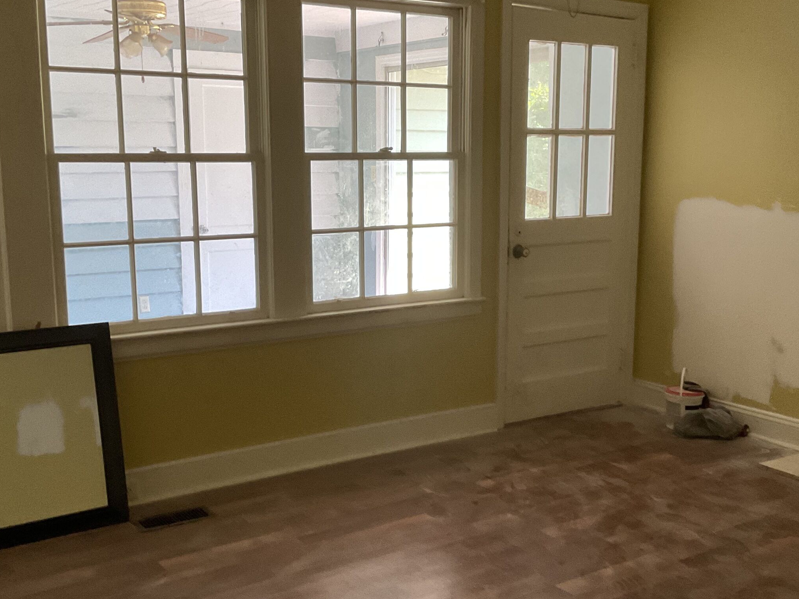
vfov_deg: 32.9
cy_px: 317
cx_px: 407
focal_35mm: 44
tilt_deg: -10.4
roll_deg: -0.9
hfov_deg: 42.9
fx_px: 1016
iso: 160
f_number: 1.8
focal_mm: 3
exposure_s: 1/60
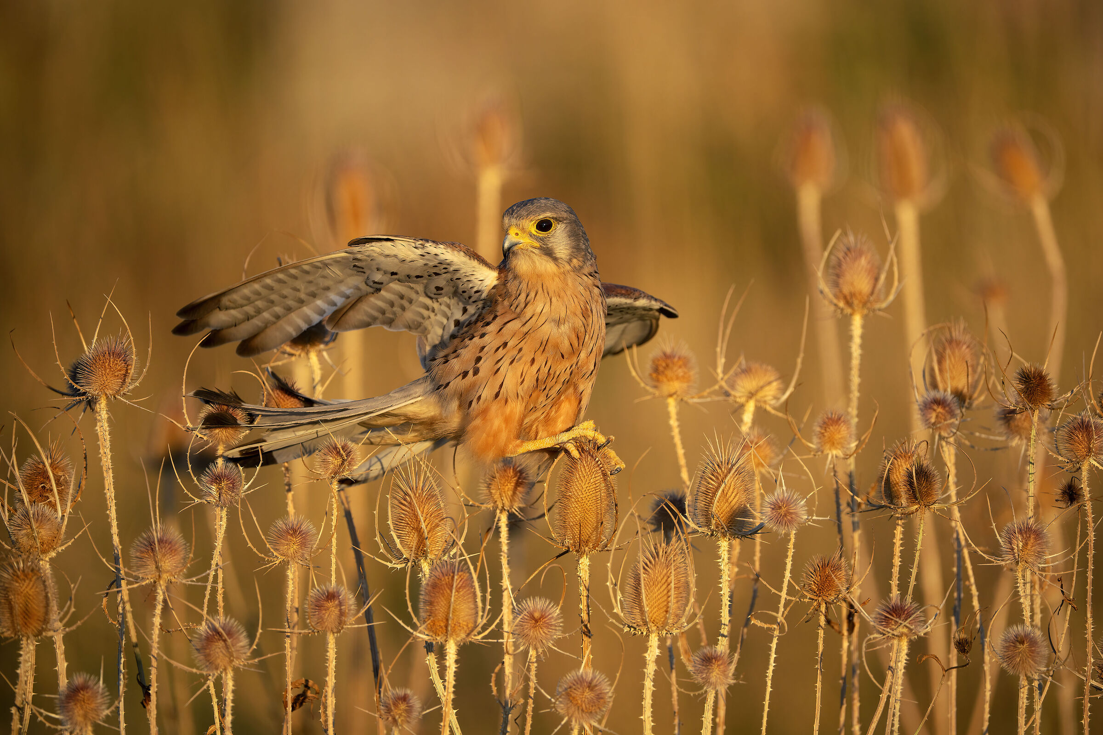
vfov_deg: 2.4
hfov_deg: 3.6
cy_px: 368
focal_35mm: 571
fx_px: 17493
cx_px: 552
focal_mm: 571
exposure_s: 1/1250
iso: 500
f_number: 6.3
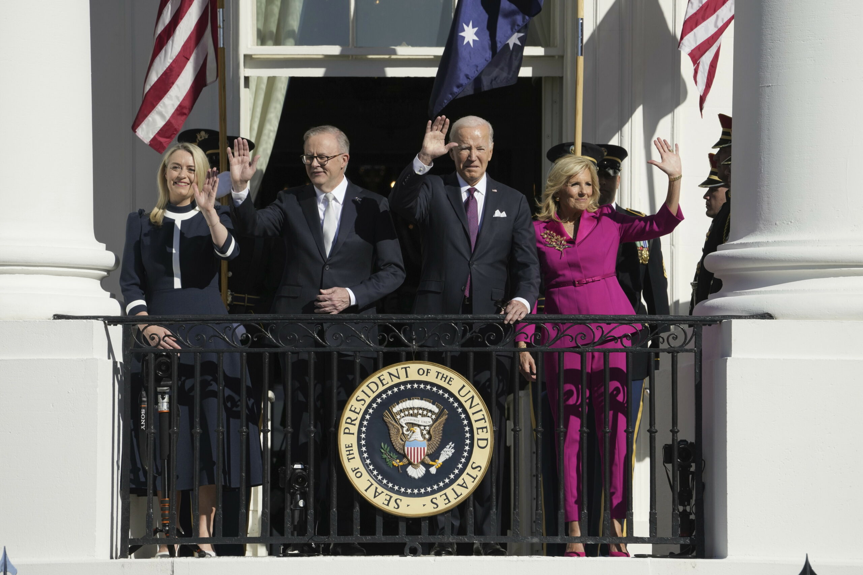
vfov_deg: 2.3
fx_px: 14383
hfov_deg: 3.4
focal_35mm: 600
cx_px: 432
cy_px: 288
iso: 500
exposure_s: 1/1250
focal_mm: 600
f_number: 11
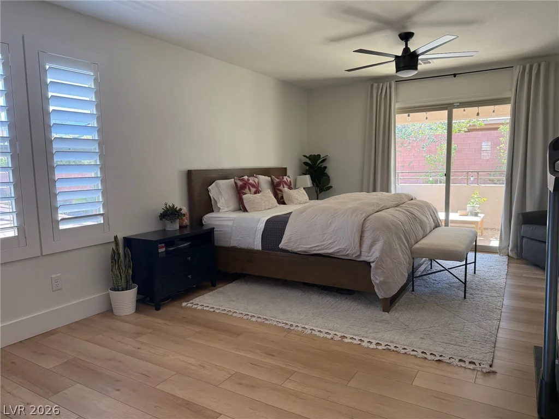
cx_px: 280
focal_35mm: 24
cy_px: 210
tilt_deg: -4.7
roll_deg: +0.9
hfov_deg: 71.6
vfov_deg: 56.8
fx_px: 388
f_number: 1.78
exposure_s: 1/120
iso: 200
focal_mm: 6.76
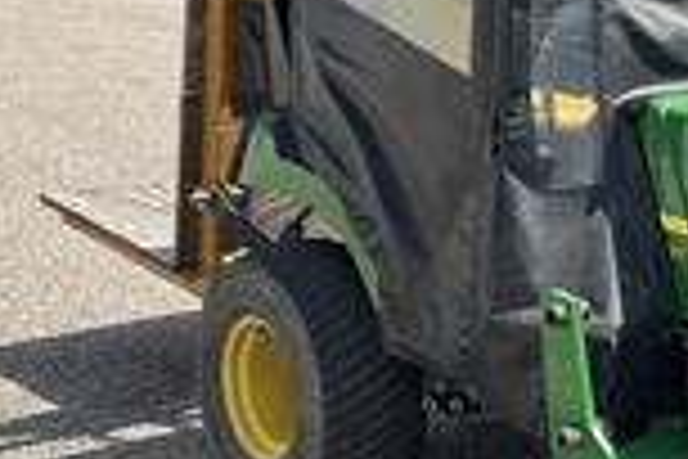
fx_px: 1510
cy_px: 171
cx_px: 670
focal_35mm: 79
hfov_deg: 24.6
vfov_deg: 17.3
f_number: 1.8
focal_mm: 3
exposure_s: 1/1342
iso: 25
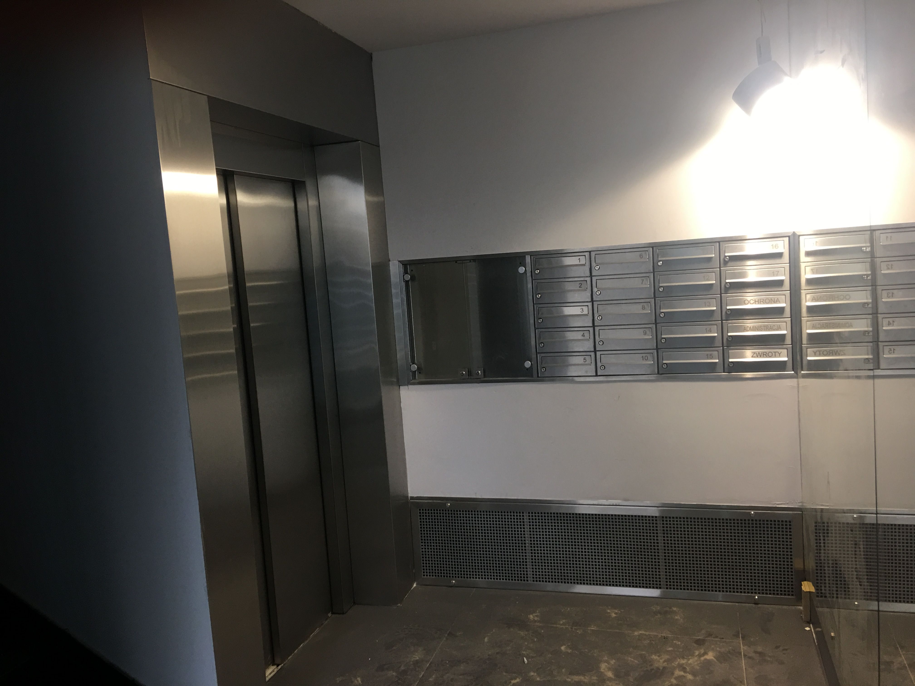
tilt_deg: -6.0
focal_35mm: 29
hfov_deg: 61.7
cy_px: 343
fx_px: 767
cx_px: 458
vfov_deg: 48.2
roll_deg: +3.8
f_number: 2.2
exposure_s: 1/17
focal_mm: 4.15
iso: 32
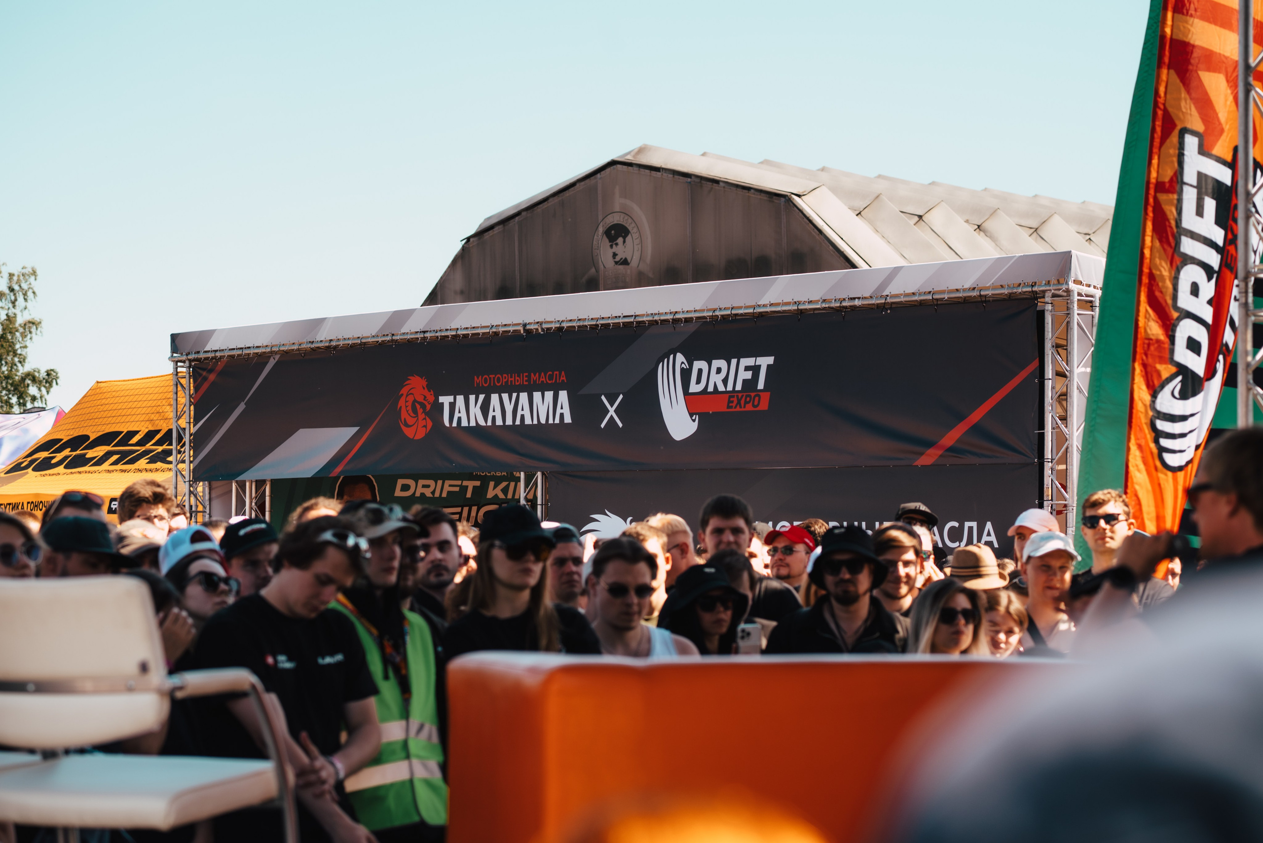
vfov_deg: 15.9
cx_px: 632
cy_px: 422
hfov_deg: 23.6
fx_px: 3022
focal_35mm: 86
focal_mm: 85
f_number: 4.5
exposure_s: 1/500
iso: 100
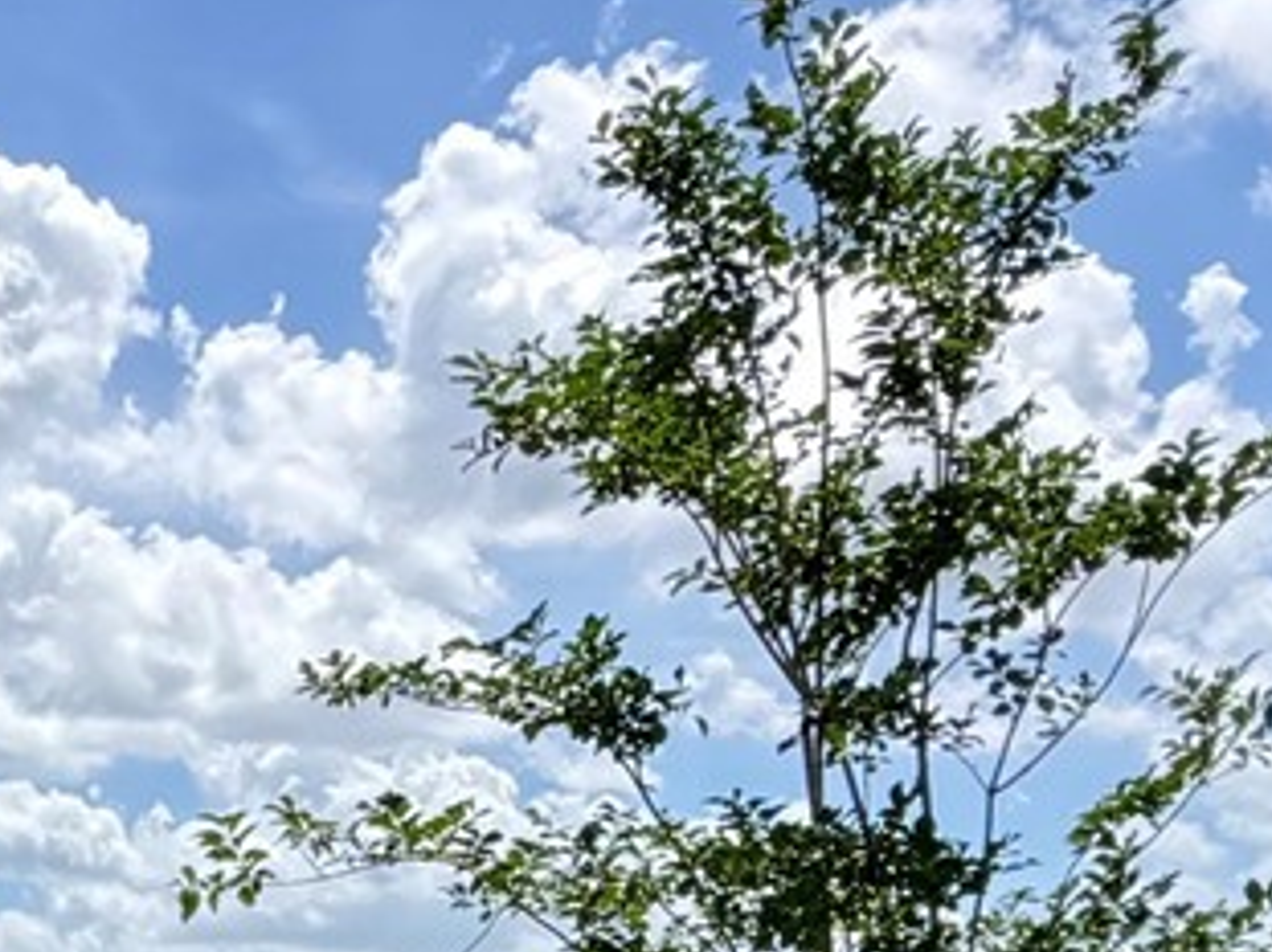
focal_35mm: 72
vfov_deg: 18.7
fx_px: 2645
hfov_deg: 23.8
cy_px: 1295
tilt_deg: -3.2
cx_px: -384
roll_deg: -0.1
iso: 32
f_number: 2.2
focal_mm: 2.22
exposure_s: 1/770
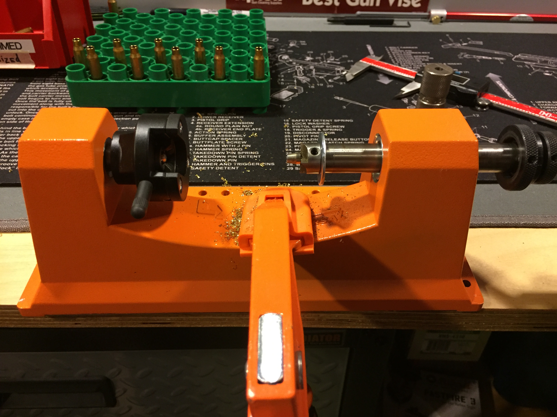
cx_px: 278
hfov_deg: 61.7
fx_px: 467
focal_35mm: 29
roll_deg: -2.8
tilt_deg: -40.2
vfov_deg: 48.2
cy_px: 208
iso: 200
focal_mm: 4.15
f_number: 2.2
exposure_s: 1/30
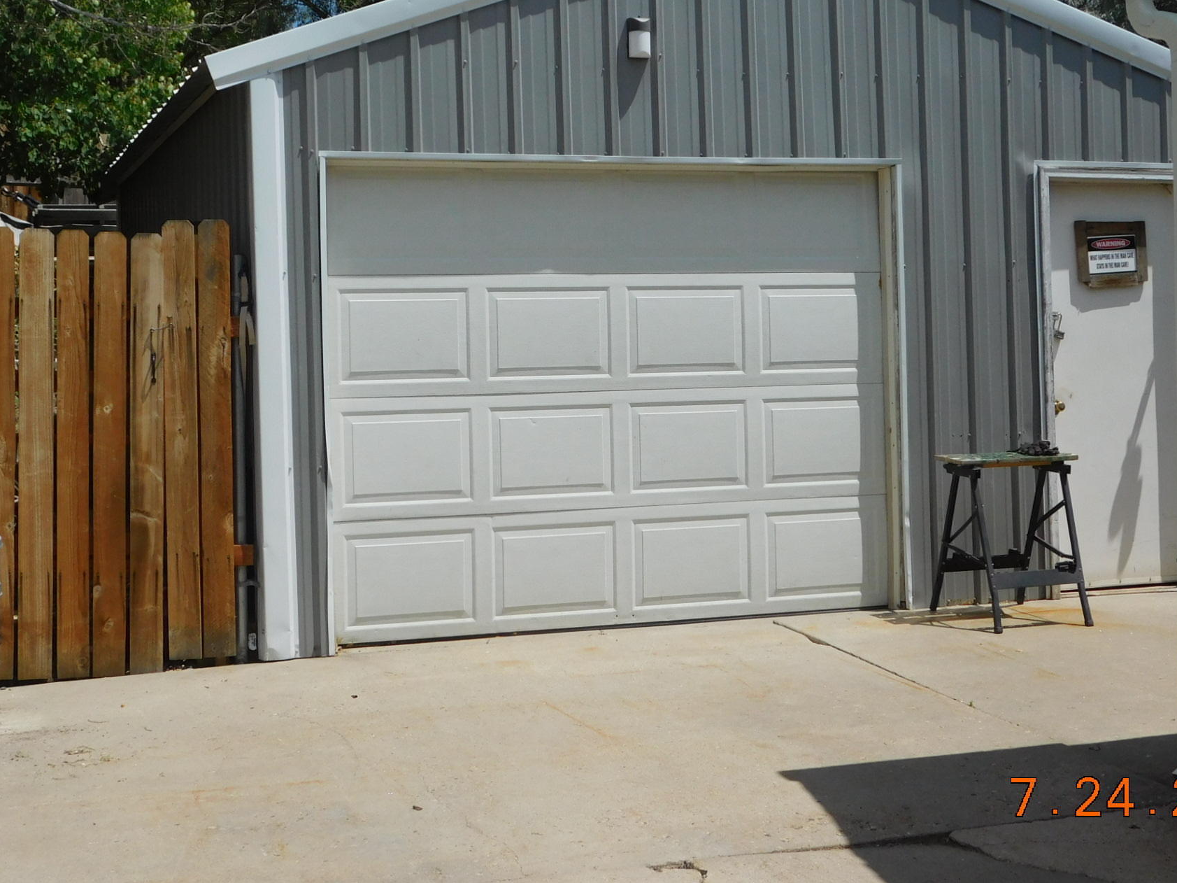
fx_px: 1836
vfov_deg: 26.9
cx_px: 603
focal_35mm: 54
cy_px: 327
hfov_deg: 35.5
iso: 125
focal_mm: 7.1
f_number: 7.2
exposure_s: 1/640
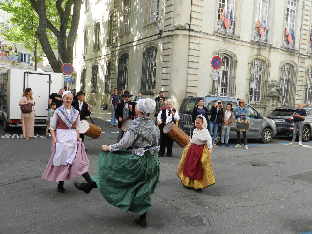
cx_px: 156
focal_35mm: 32
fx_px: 288
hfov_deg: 56.8
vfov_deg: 44.2
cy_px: 117
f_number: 3.7
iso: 160
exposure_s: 1/320
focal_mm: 5.6
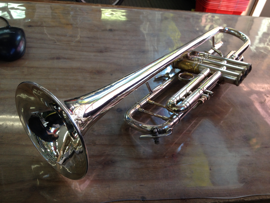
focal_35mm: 35
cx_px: 135
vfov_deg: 40.7
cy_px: 102
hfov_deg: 52.6
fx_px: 273
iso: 80
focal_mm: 4.28
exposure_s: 1/120
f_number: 2.4
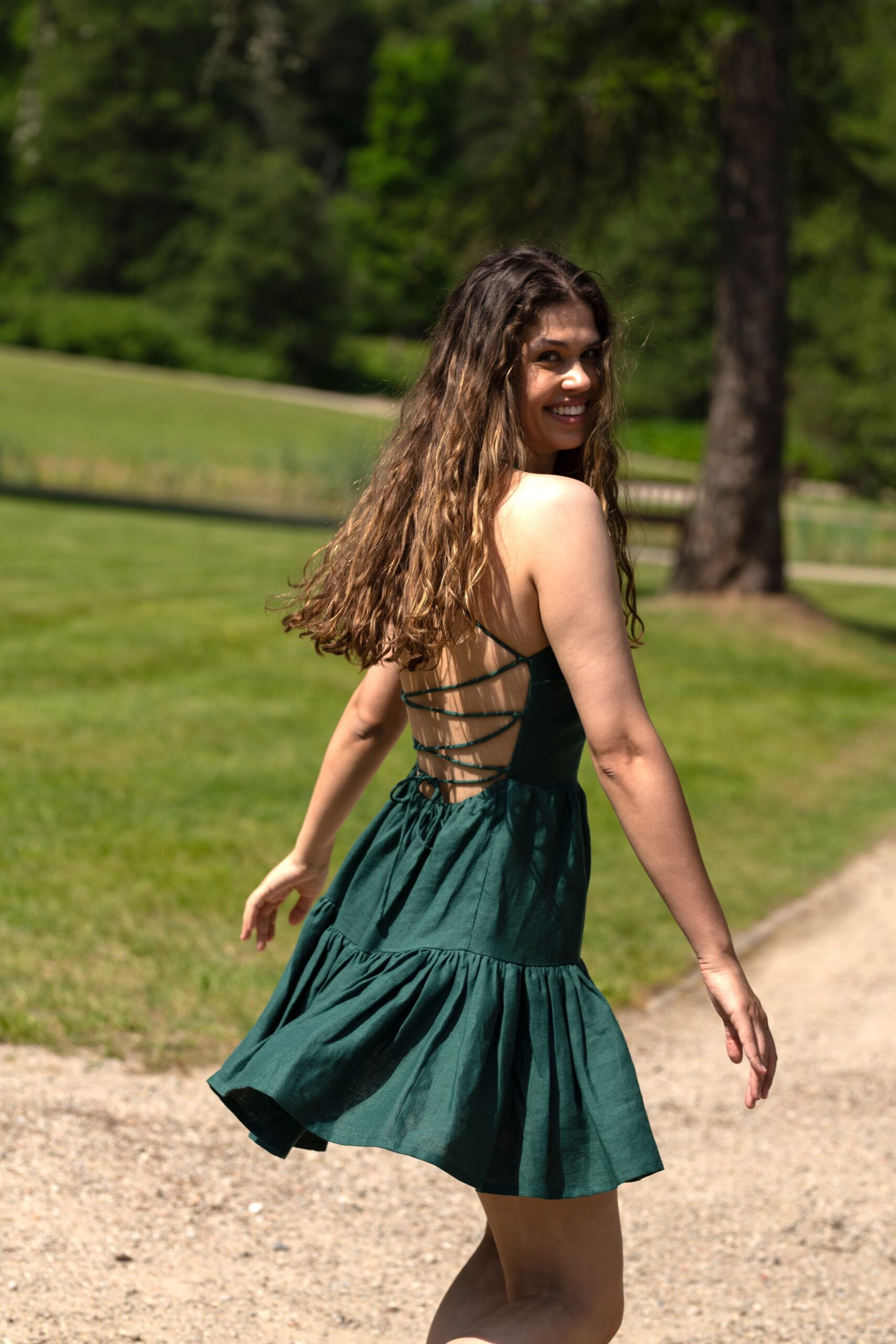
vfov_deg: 23.9
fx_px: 3173
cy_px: 672
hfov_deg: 16.1
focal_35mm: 85
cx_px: 448
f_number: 3.5
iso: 160
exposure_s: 1/2000
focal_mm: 85
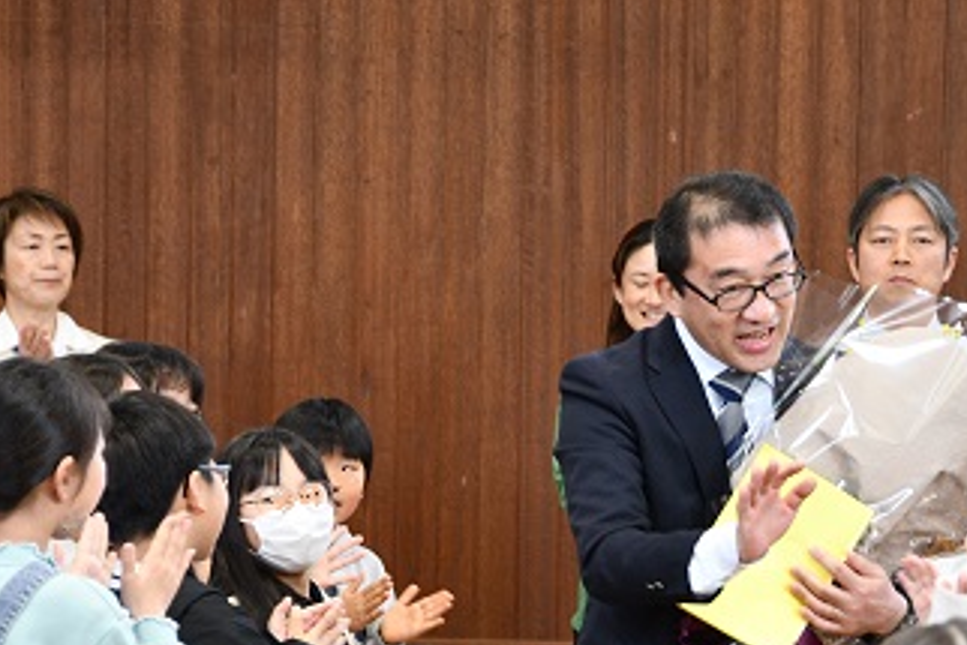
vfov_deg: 4.8
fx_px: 7685
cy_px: 512
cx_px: 640
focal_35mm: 286
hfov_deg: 7.2
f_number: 5.6
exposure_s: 1/100
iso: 1600
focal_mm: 116
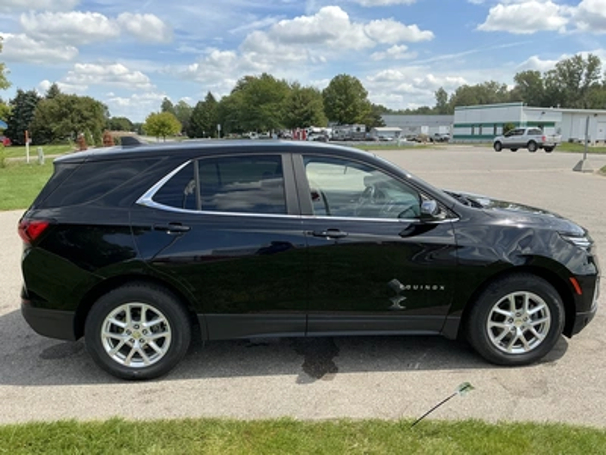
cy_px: 228
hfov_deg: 63.4
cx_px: 303
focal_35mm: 28
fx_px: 490
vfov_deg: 49.7
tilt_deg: -8.9
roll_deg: -0.2
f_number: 1.8
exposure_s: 1/1144
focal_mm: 3
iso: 25
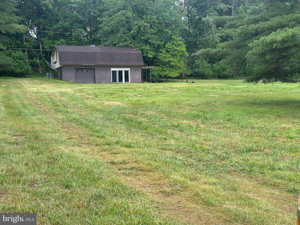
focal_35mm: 48
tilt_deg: -3.3
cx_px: 150
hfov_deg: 39.7
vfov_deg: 30.3
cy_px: 112
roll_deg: +0.8
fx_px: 416
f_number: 1.78
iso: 64
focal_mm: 6.86
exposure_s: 1/668
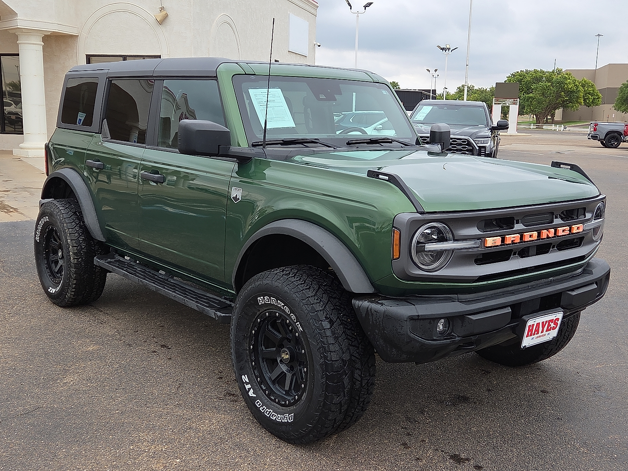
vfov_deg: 36.8
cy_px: 236
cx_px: 314
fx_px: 708
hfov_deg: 47.9
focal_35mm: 39
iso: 76
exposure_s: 1/1111
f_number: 1.8
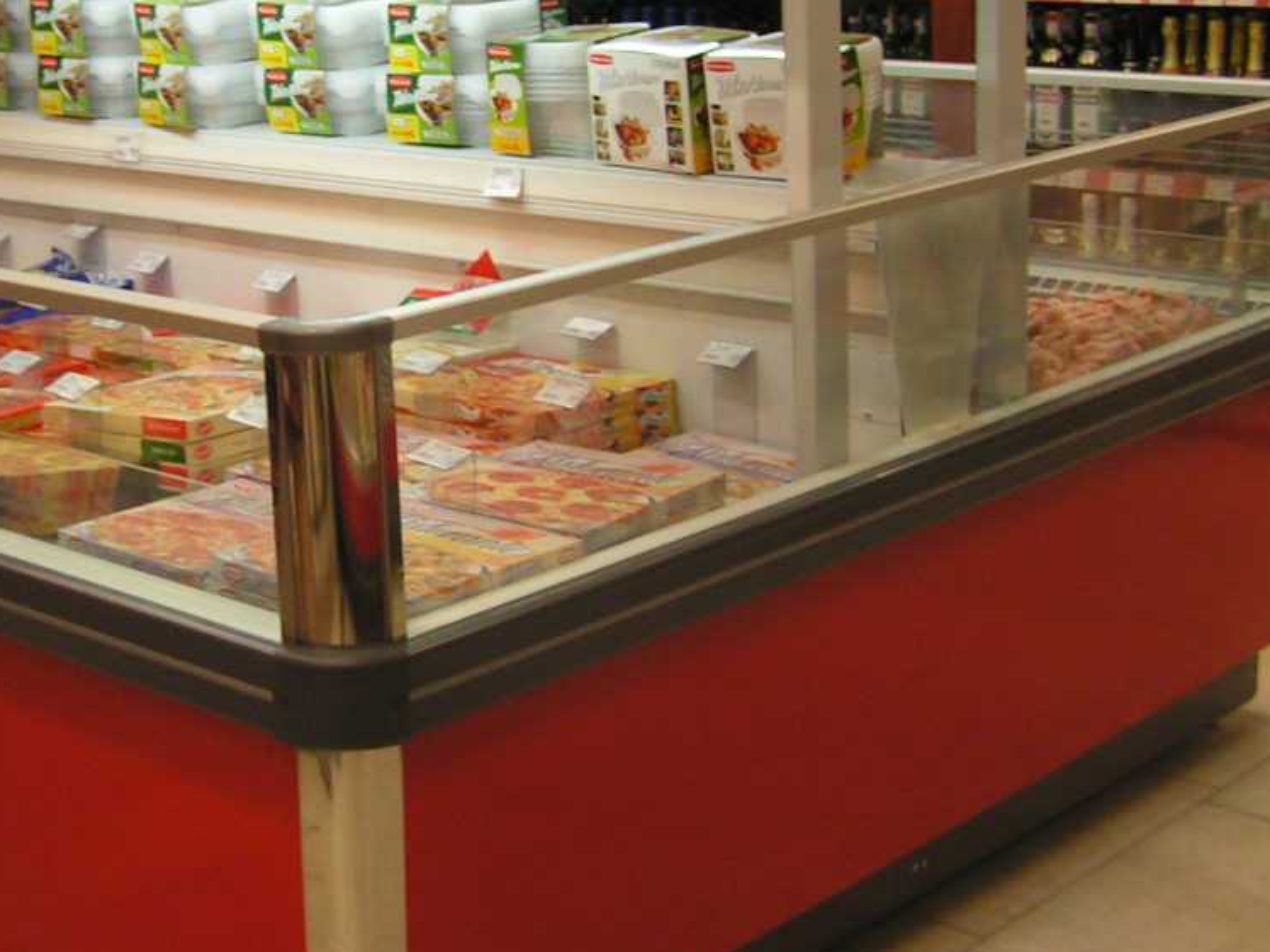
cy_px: 297
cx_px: 343
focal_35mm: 65
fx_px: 2385
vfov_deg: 22.5
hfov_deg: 29.4
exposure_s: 1/50
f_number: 2.8
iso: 80
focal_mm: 6.3
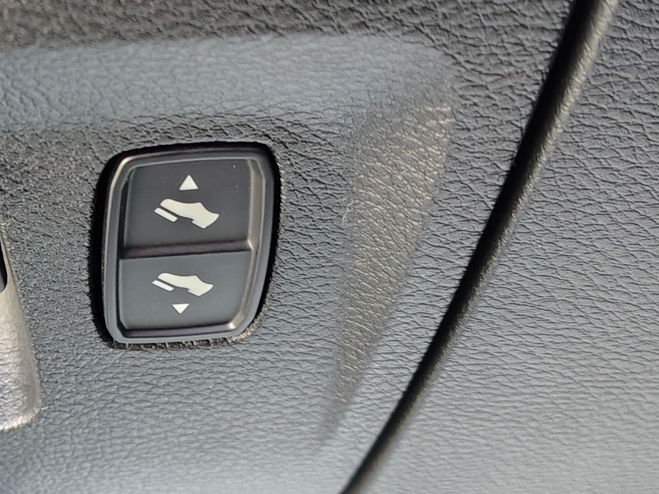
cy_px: 247
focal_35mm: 77
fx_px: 1466
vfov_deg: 19.1
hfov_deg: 24.0
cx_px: -30
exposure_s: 1/50
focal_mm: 5.56
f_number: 1.8
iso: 1398
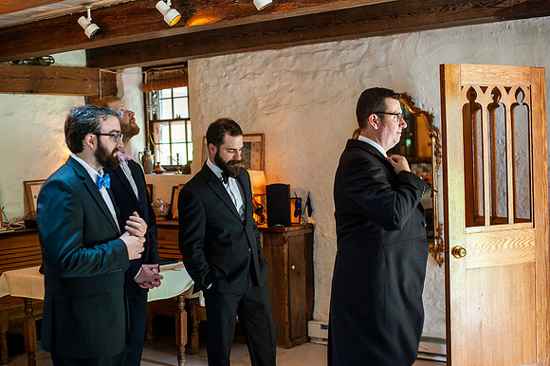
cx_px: 275
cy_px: 183
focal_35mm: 50
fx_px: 763
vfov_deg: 27.0
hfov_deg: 39.6
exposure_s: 1/50
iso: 1000
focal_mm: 50
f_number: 2.8
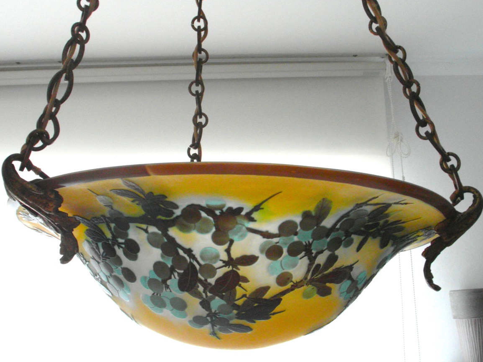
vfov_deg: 26.6
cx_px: 244
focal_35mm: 55
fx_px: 767
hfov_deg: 34.9
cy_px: 176
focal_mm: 8.7
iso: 320
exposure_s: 1/30
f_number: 6
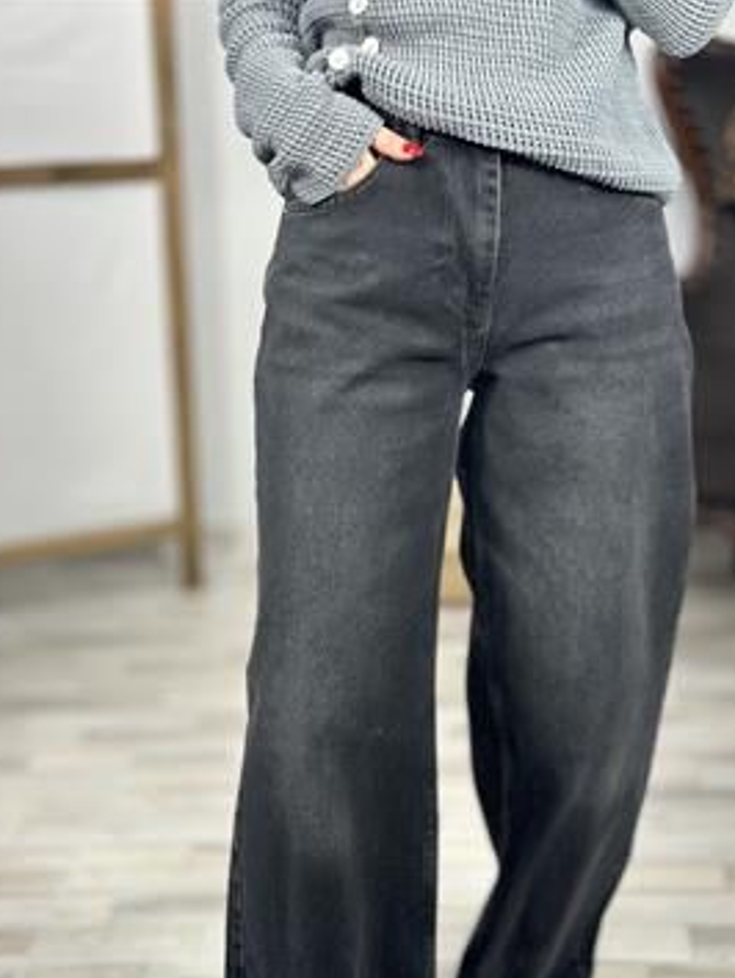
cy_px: 565
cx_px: 387
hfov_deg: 26.1
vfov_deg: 34.3
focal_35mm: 56
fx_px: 1583
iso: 125
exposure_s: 1/50
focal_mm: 6.86
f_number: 1.78
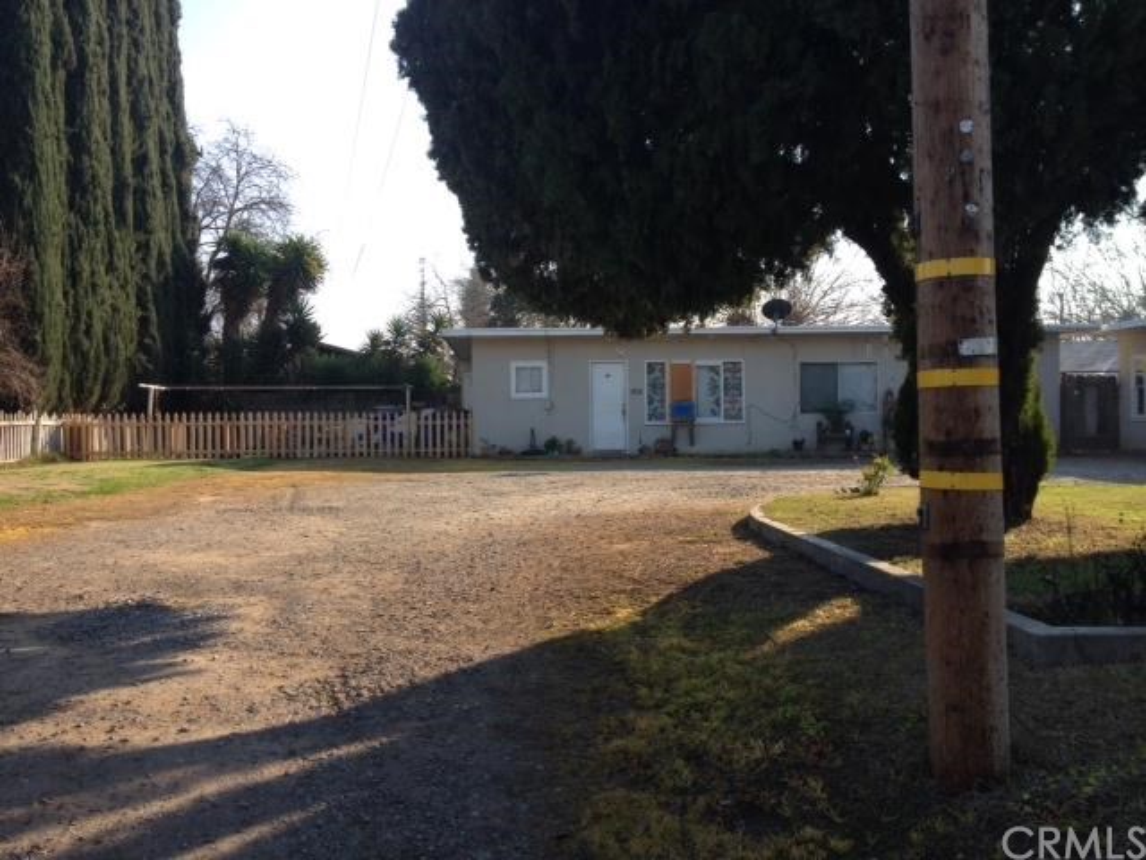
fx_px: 1159
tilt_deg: -1.4
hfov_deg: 52.6
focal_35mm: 35
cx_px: 573
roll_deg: +0.4
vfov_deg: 40.7
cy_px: 430
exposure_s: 1/620
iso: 50
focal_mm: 4.28
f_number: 2.4
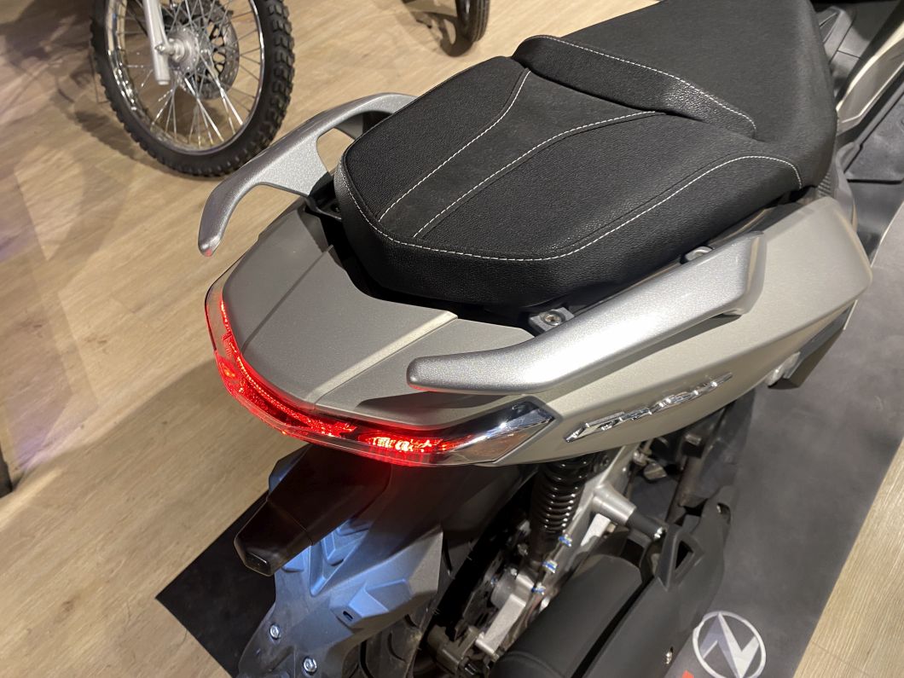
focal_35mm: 26
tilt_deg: -48.1
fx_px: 679
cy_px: 339
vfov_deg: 53.1
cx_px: 452
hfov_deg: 67.3
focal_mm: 4.25
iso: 80
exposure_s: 1/50
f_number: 1.8
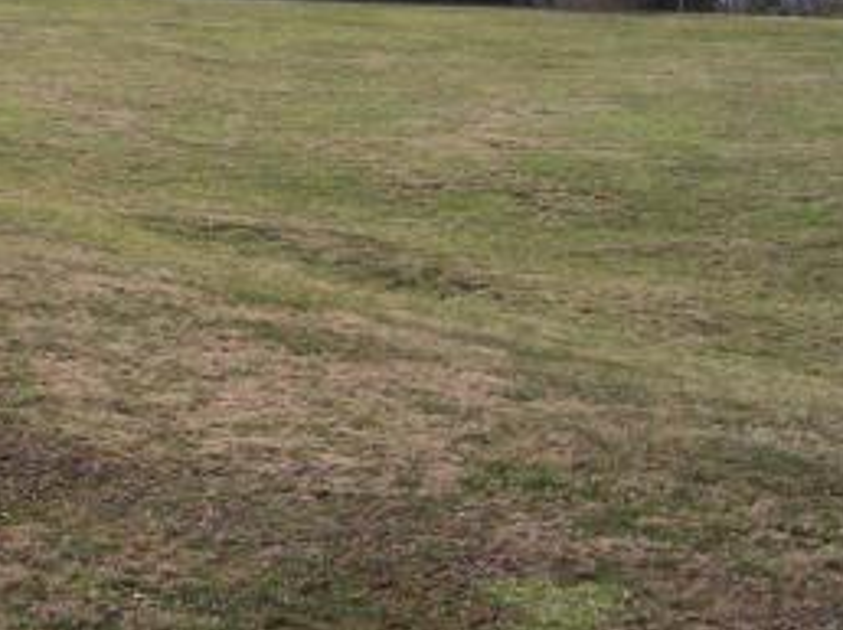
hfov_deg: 23.0
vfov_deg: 17.8
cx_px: -26
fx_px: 1971
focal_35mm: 81
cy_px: 11
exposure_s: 1/480
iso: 80
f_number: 4.8
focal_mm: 6
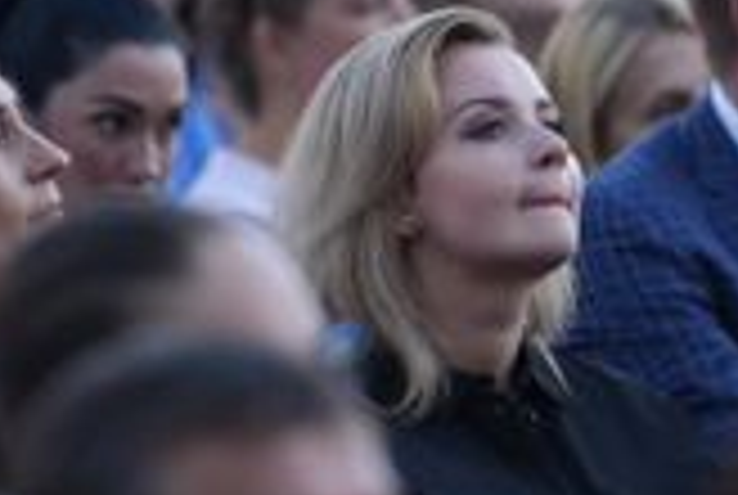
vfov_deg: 1.6
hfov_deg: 2.4
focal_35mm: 850
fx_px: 17456
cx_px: 587
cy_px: 76
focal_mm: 200
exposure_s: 1/160
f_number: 2.8
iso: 100
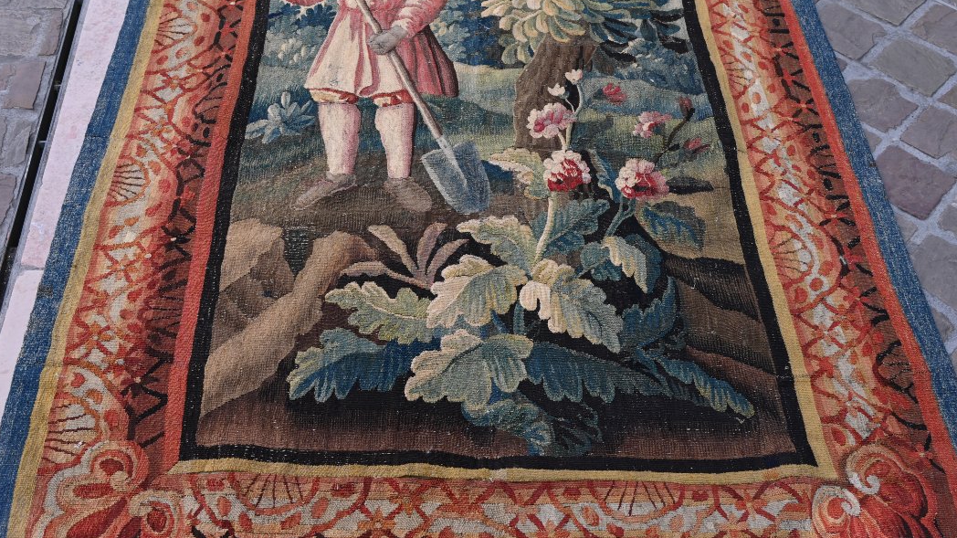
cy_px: 284
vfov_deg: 28.1
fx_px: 1073
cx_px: 468
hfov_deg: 48.1
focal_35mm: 42
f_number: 6.3
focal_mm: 23.5
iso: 100
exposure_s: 1/160
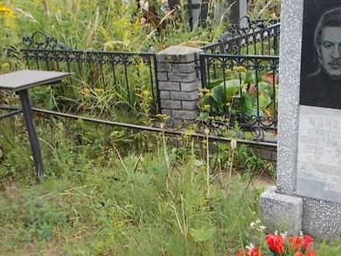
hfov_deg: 35.9
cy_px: 228
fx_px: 522
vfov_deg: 26.6
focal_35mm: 53
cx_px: 217
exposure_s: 1/160
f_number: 3.2
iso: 80
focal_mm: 4.6
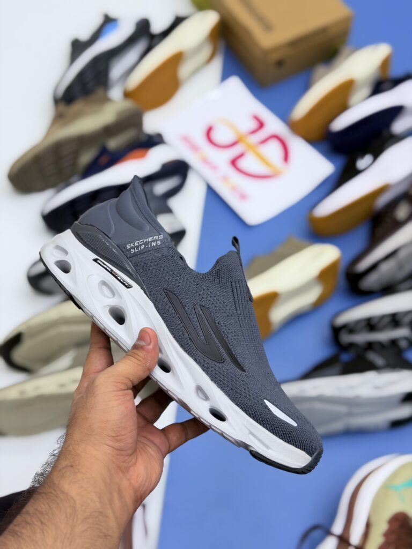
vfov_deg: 39.7
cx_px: 206
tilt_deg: -55.4
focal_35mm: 48
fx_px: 762
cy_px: 274
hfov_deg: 30.3
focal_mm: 6.76
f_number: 1.78
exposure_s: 1/261
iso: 64
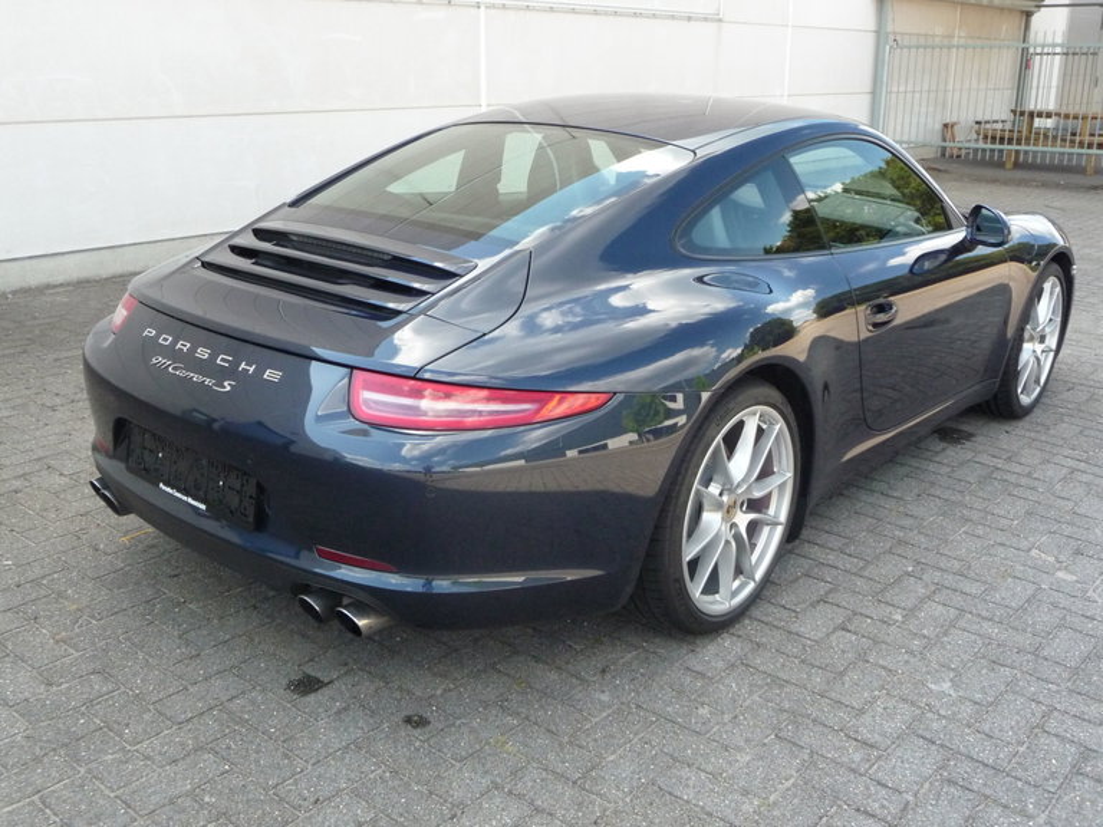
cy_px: 414
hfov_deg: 49.0
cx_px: 552
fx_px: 1211
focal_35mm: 38
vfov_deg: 37.7
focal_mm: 6.3
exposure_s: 1/500
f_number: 3.8
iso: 320
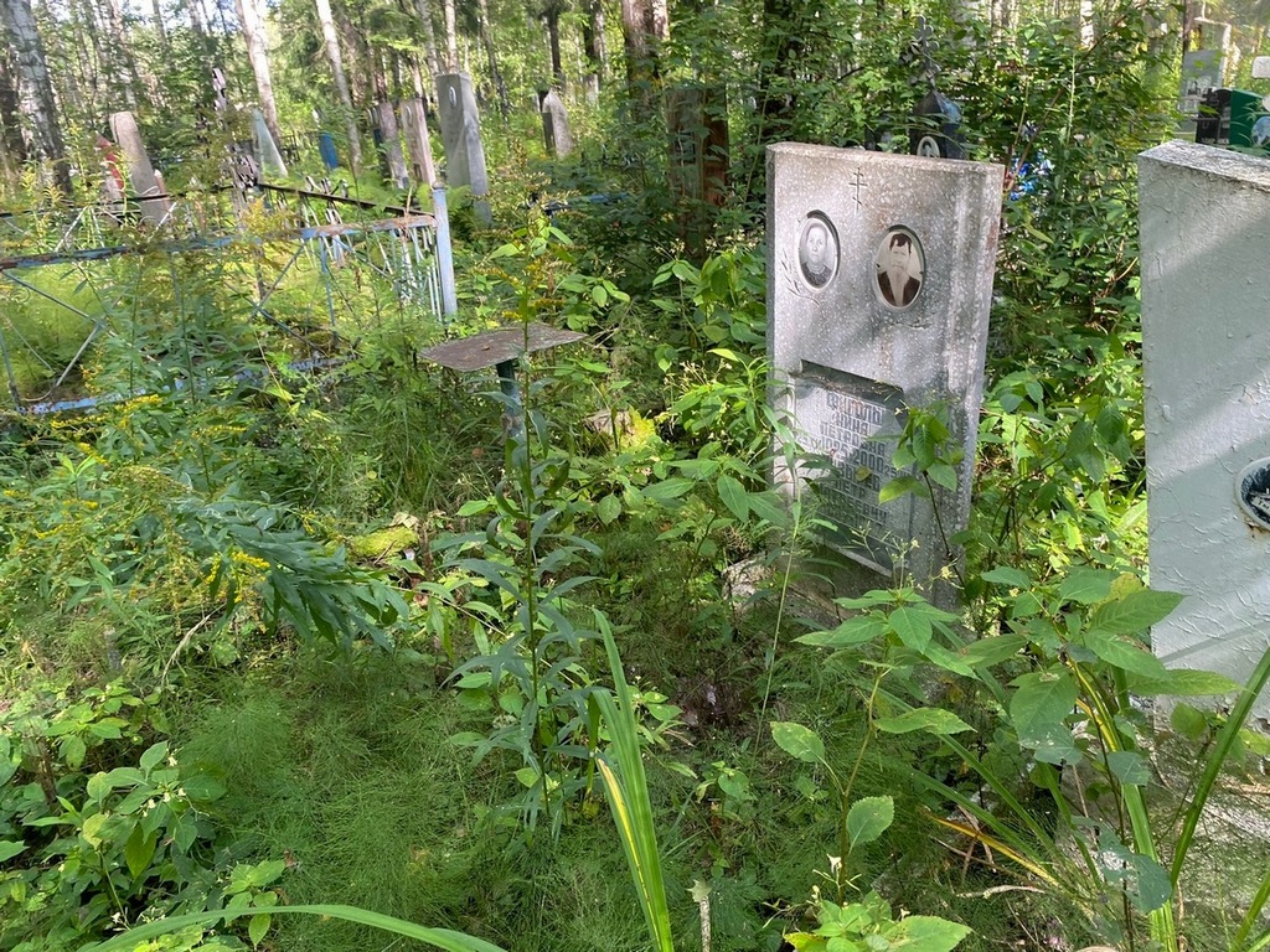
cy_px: 476
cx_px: 635
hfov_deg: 67.3
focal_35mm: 26
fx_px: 954
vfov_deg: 53.1
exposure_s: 1/122
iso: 50
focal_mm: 4.25
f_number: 1.8
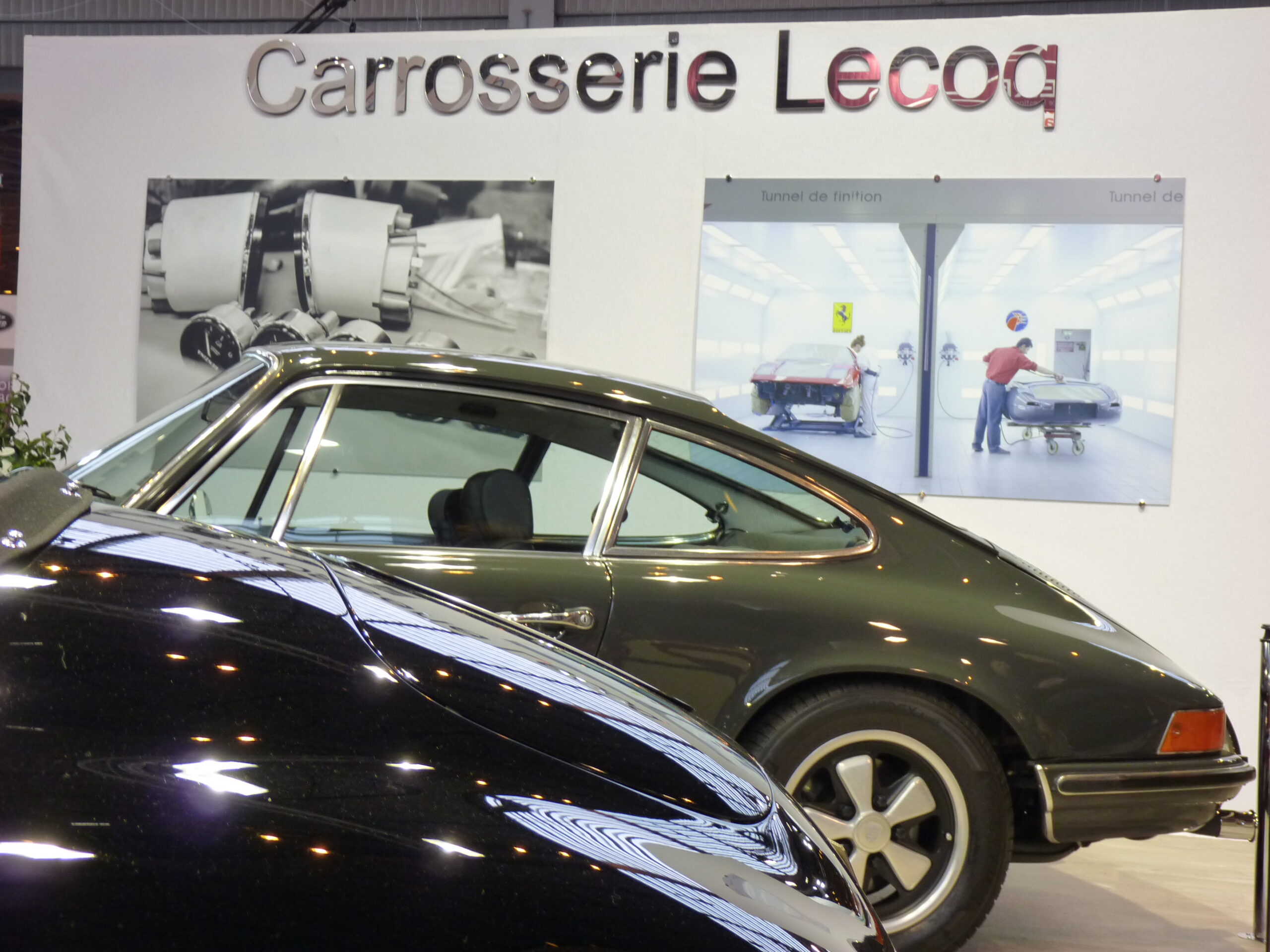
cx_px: 635
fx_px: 1944
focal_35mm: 53
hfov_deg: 36.2
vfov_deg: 27.5
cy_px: 476
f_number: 3.2
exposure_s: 1/30
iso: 250
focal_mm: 9.5
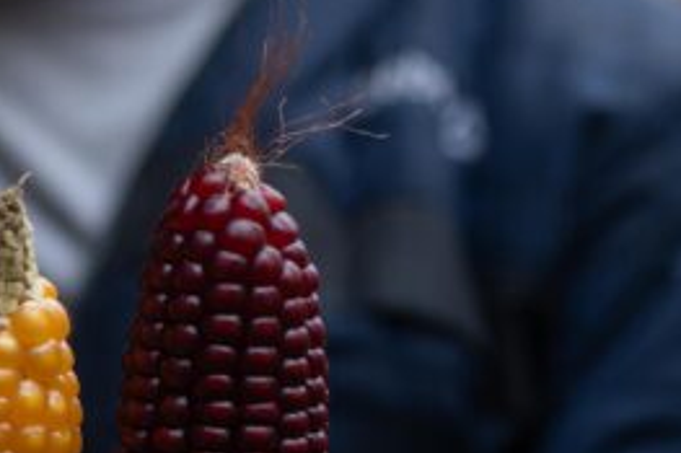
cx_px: -3
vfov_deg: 7.0
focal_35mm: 195
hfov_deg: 10.5
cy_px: 617
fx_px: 3686
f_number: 2
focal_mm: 50
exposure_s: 1/125
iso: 400
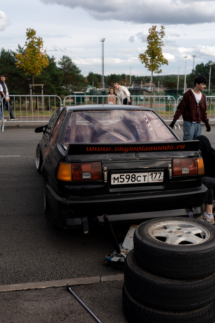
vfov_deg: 49.6
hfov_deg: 34.2
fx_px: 349
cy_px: 165
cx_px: 115
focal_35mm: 39
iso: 100
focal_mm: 35
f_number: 2.5
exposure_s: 1/1000
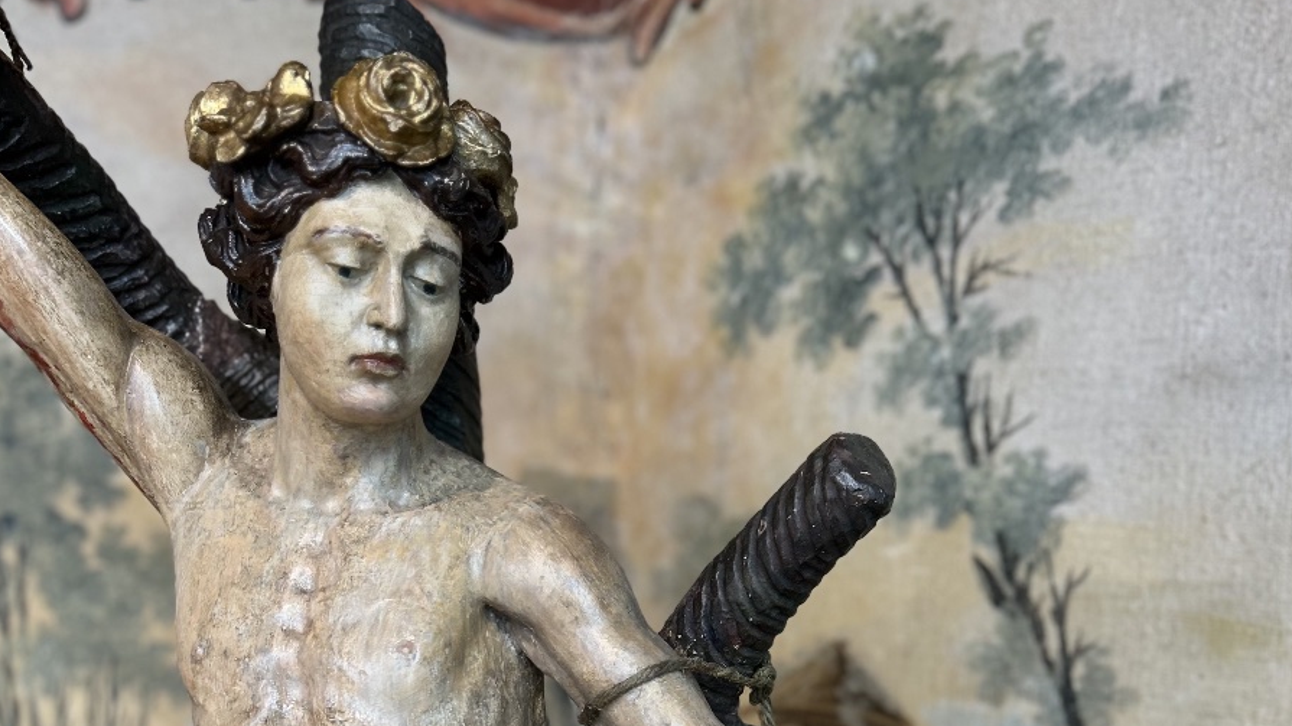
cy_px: 712
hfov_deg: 52.8
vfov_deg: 29.3
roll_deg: -1.0
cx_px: 647
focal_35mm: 38
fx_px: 1302
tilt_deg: -8.4
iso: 80
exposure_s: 1/50
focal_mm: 5.7
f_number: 1.5
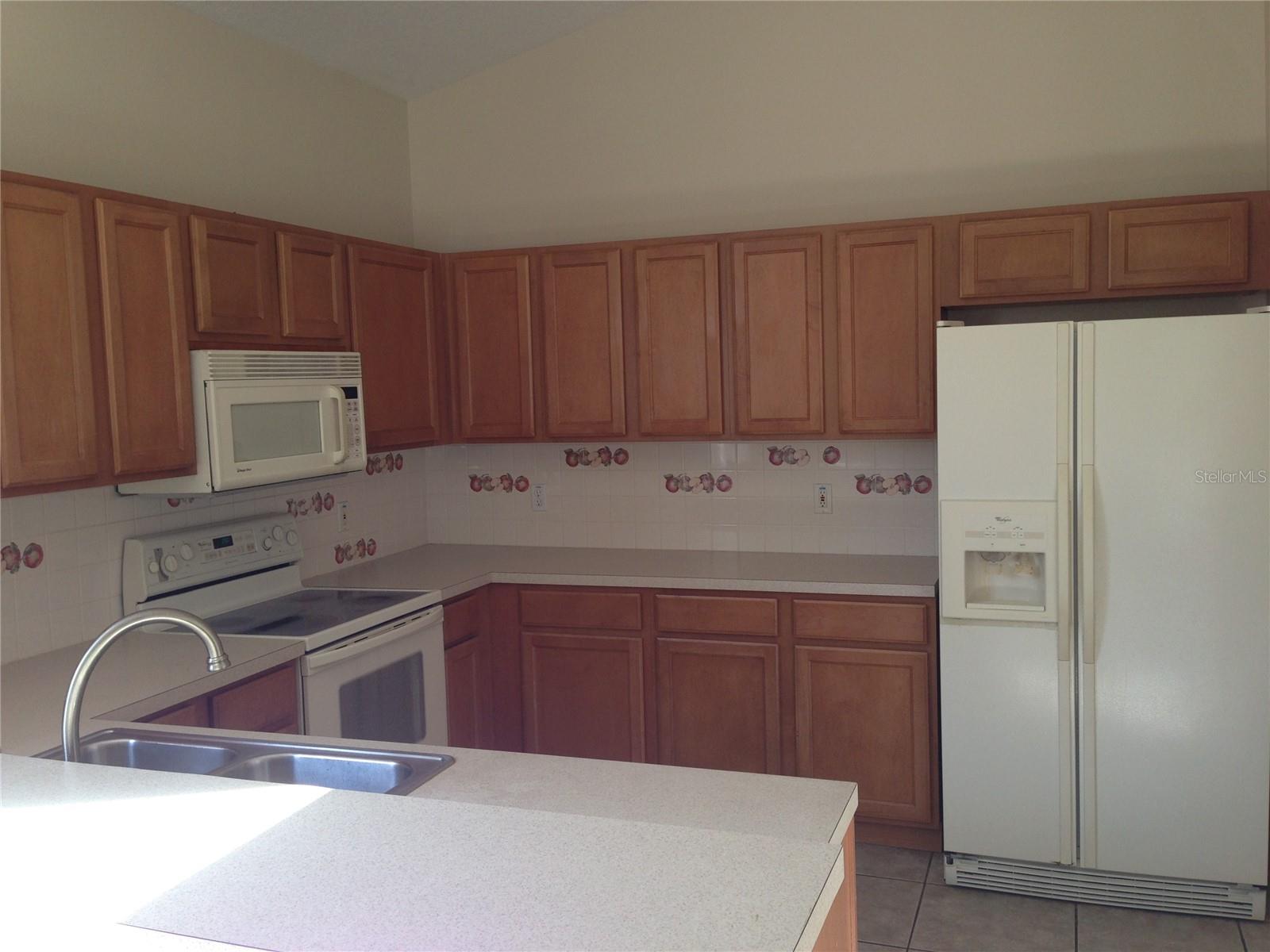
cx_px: 635
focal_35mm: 33
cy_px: 476
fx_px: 1211
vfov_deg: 42.9
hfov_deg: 55.4
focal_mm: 4.13
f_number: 2.4
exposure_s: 1/60
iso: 50
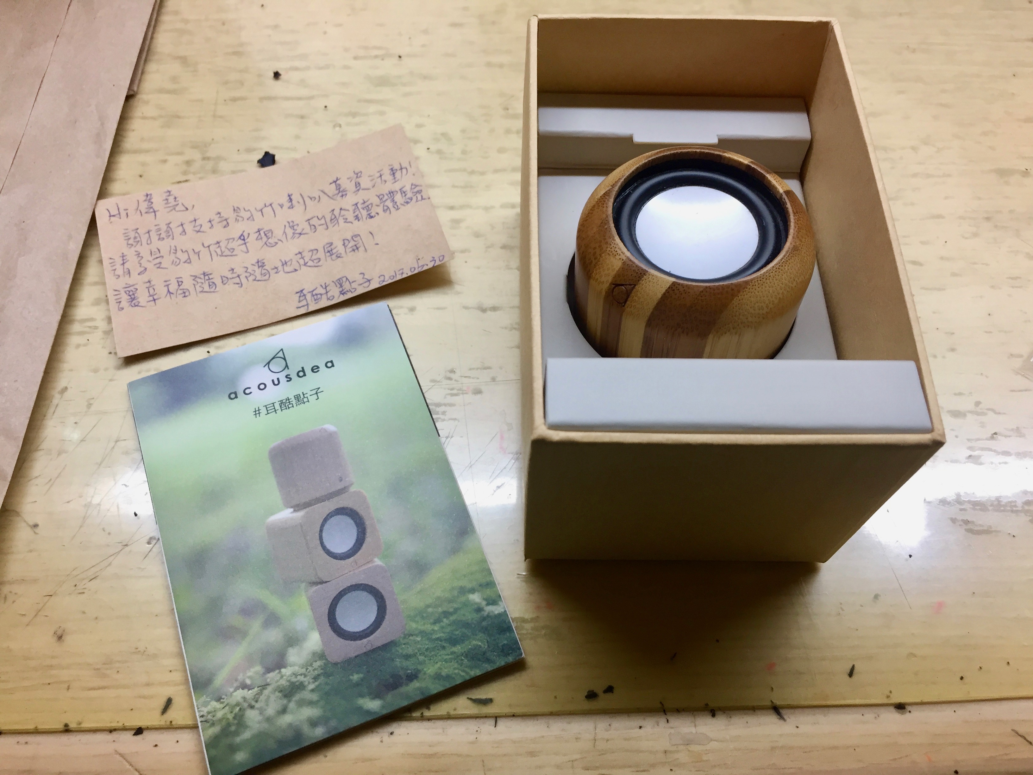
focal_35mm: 29
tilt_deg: -62.2
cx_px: 516
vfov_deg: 48.2
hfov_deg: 61.7
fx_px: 865
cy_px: 388
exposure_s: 1/30
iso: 32
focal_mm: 4.15
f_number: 2.2
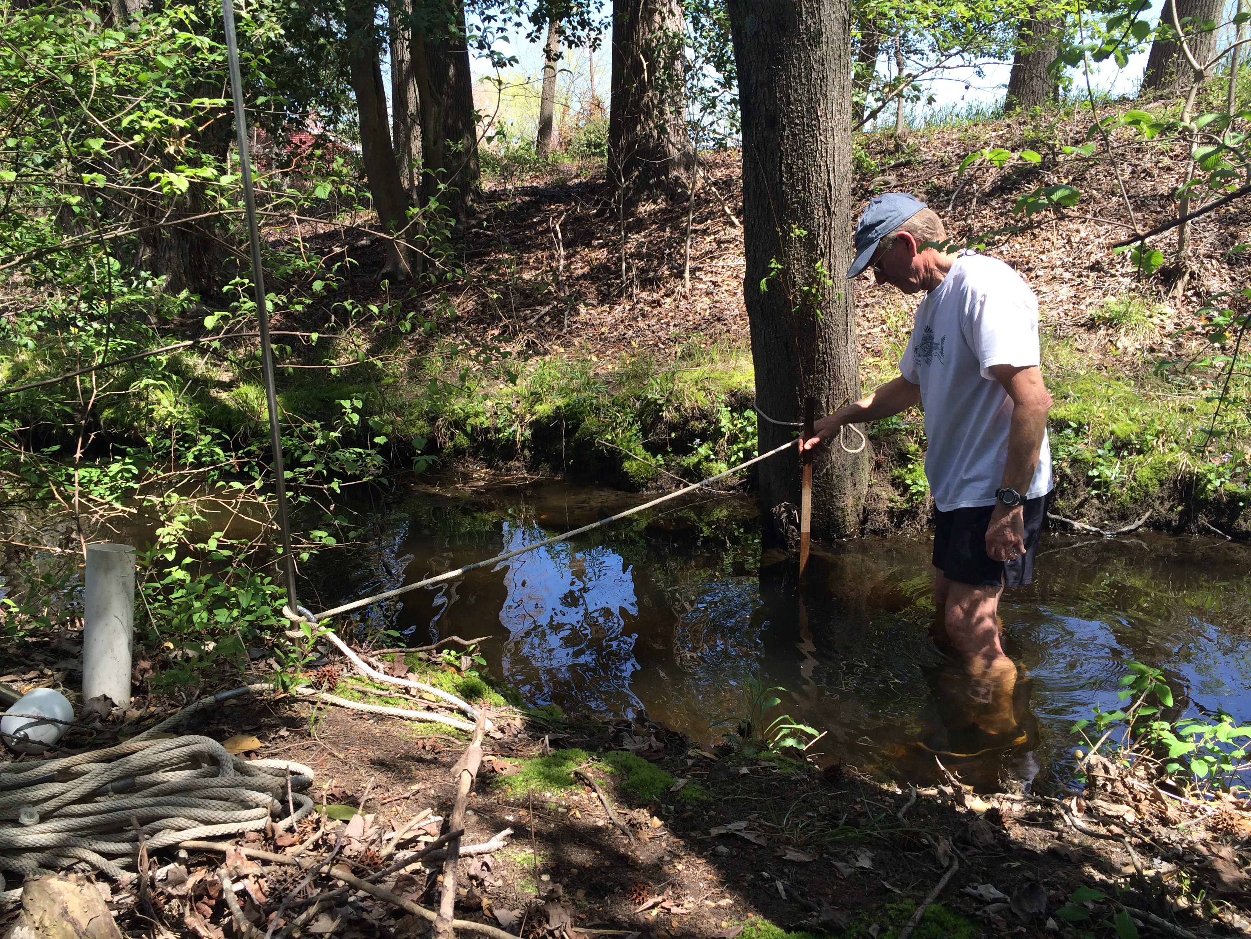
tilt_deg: -12.4
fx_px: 1048
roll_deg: +1.8
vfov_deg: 48.2
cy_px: 470
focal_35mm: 29
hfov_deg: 61.7
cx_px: 626
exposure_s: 1/436
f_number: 2.2
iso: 32
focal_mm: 4.15
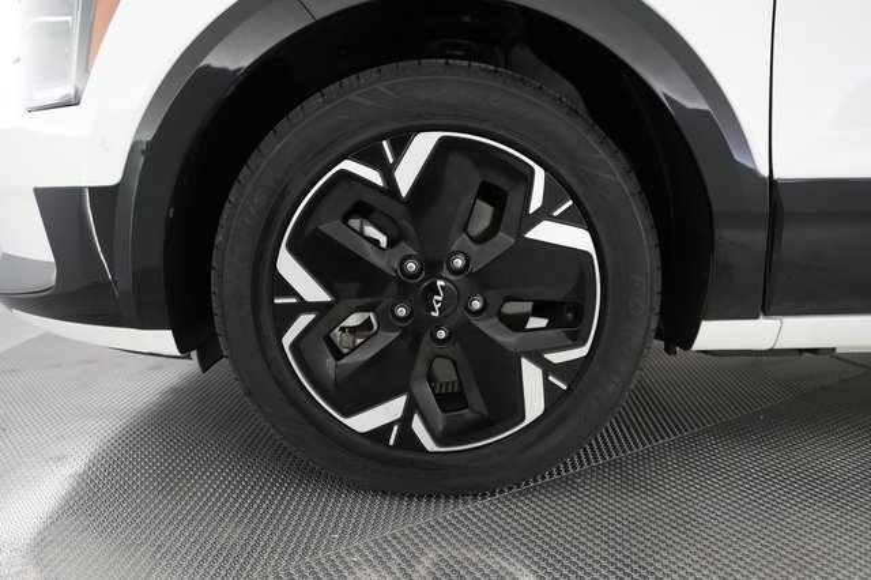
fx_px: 629
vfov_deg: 49.5
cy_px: 290
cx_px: 436
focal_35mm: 26
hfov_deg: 69.4
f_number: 2.8
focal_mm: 26
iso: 5000
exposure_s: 1/160
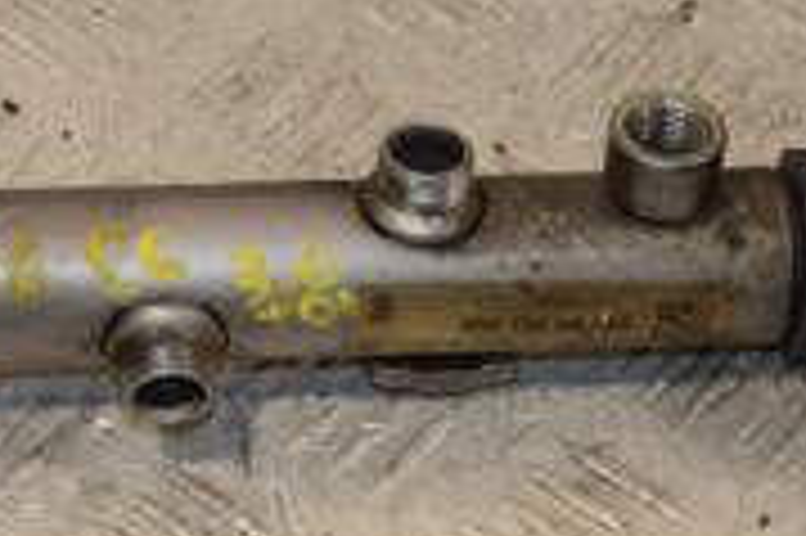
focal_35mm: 211
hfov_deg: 9.7
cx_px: -5
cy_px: 315
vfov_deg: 6.5
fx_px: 4720
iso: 800
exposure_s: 1/200
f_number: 9
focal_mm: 42
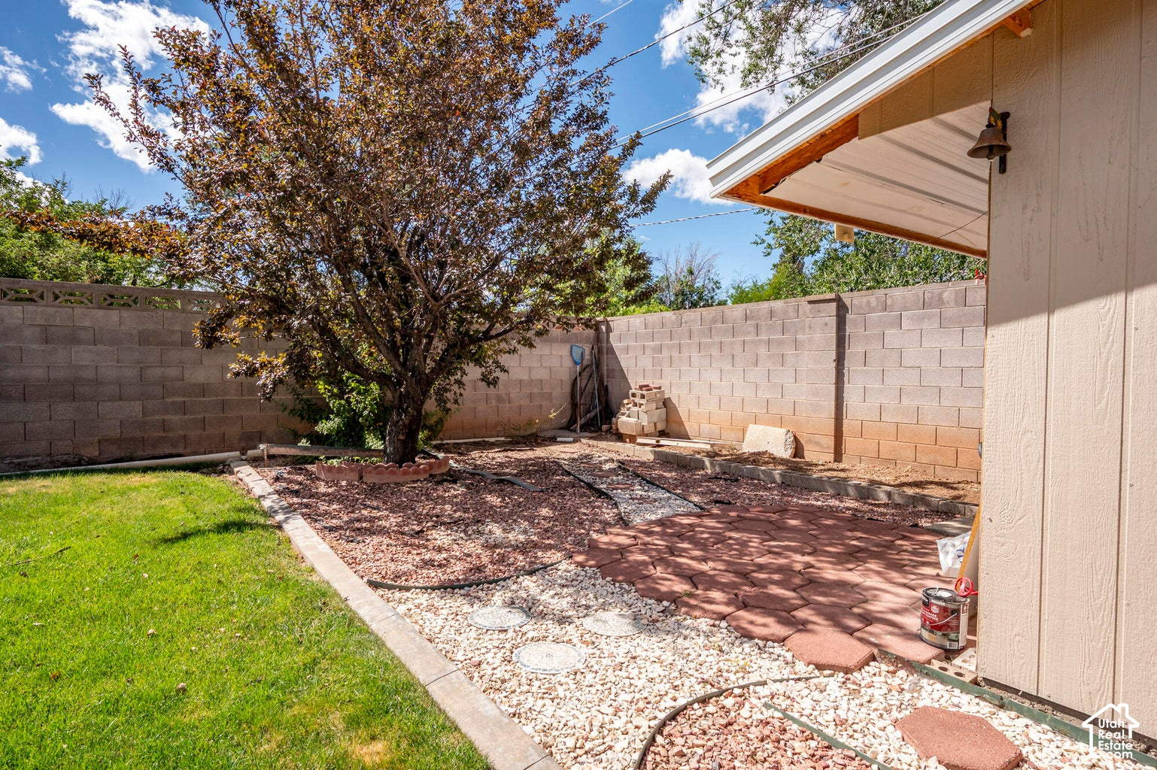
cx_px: 578
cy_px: 385
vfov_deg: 64.5
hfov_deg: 86.9
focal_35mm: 19
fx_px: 610
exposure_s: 1/320
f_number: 13
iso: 320
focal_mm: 19
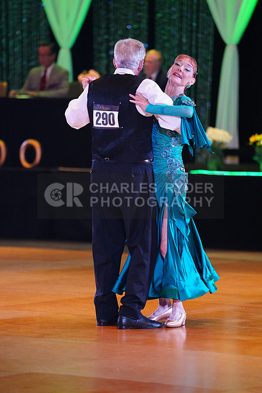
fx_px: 2182
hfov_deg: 6.9
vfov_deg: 10.3
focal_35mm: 200
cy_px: 196
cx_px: 131
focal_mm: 200
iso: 5000
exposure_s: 1/400
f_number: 2.8
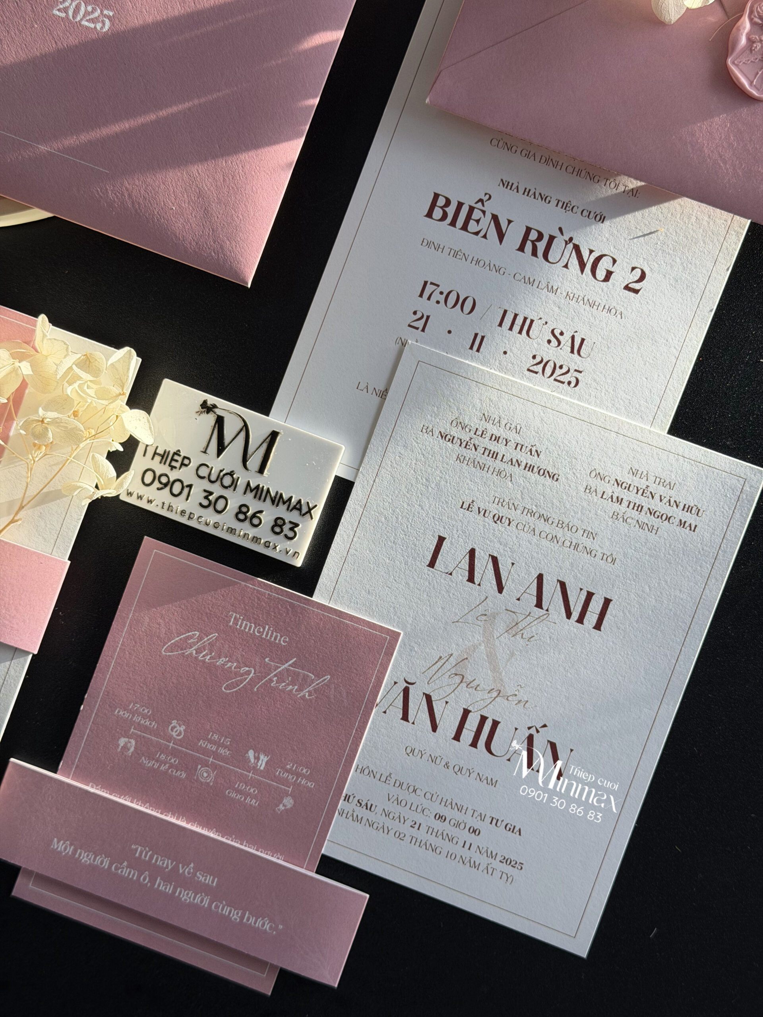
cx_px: 382
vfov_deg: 39.7
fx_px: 1411
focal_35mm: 48
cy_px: 508
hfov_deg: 30.3
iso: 64
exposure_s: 1/693
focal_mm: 6.76
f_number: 1.78
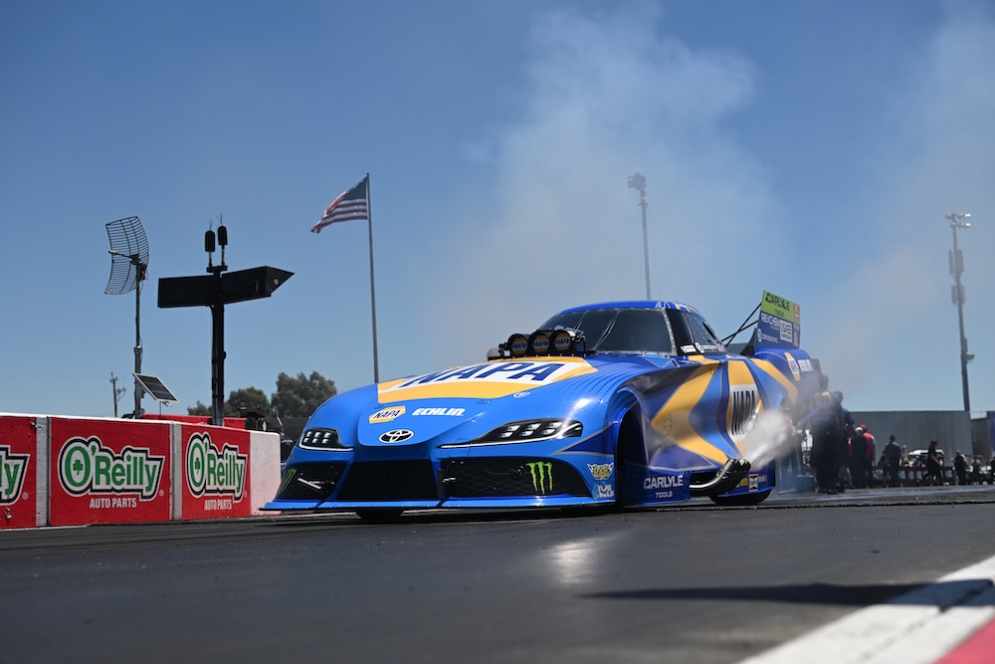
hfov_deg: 41.1
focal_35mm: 48
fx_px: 1327
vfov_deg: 28.1
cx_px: 498
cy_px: 332
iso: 200
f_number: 6.3
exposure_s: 1/1600
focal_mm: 48
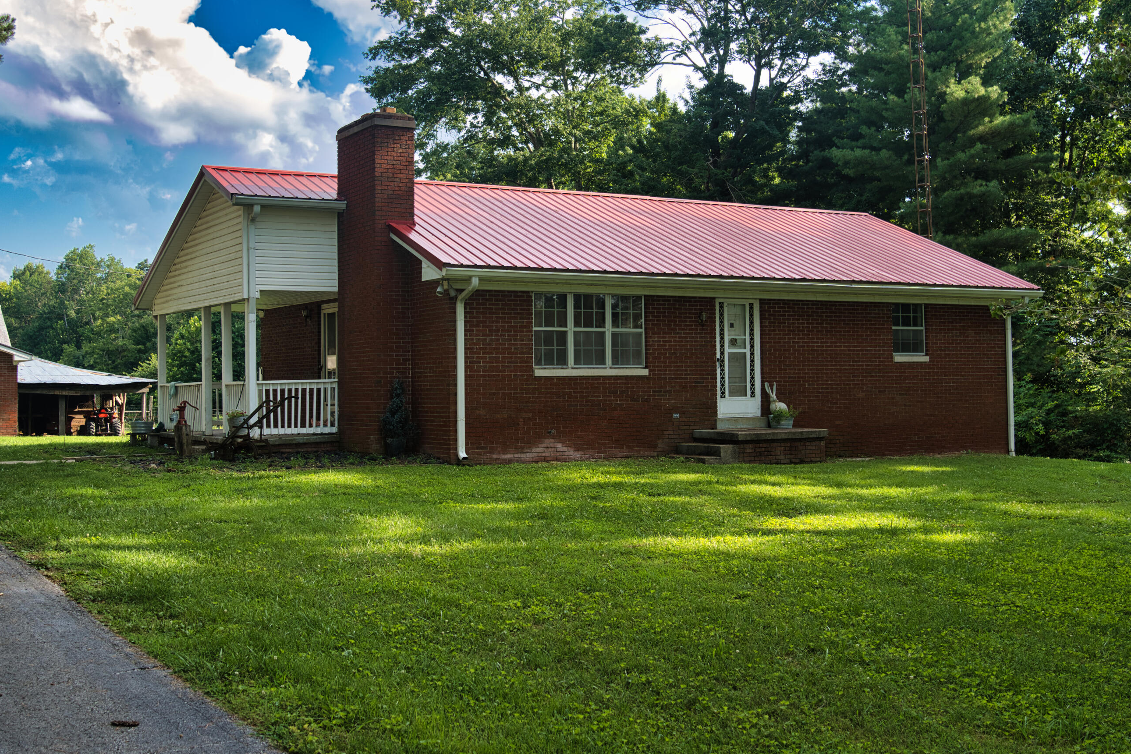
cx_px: 561
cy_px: 331
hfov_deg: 45.4
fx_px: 1351
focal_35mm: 43
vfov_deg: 31.2
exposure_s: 1/160
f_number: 5
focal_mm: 37
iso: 100
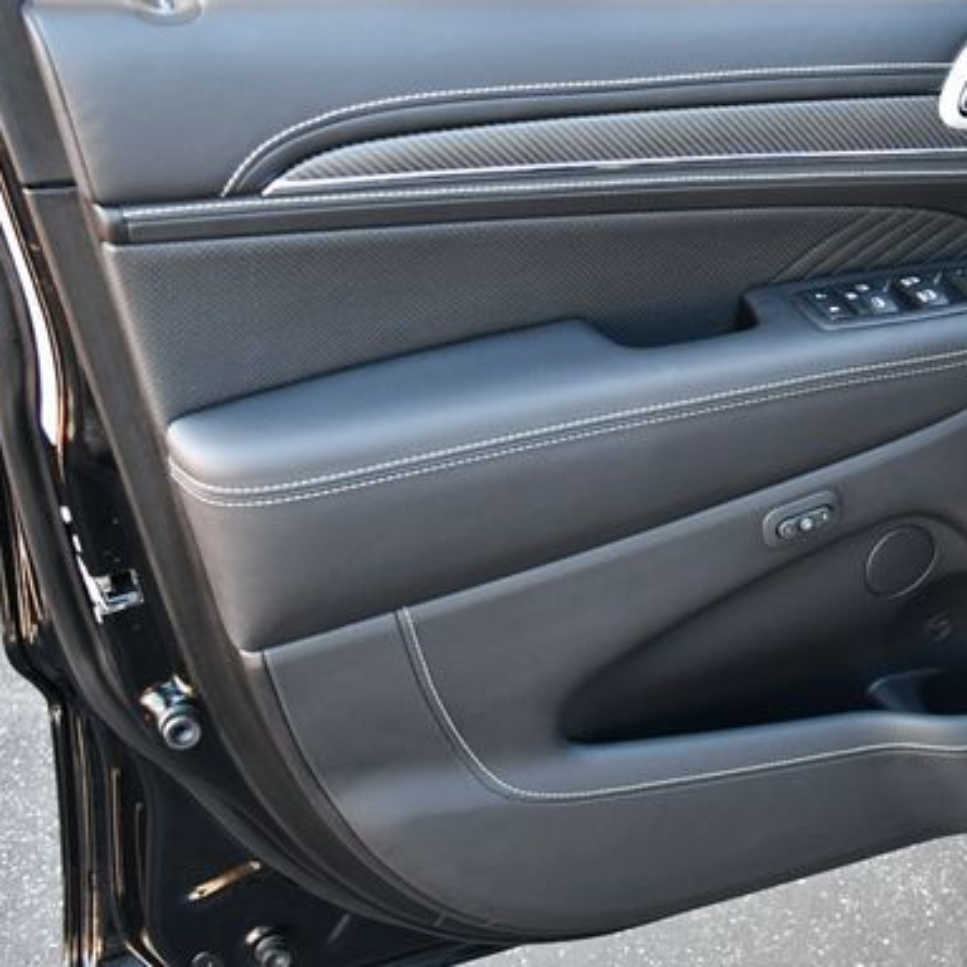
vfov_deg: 33.4
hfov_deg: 32.5
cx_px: 768
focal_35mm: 51
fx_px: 1612
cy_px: 458
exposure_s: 1/200
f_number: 3.5
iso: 800
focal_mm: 18
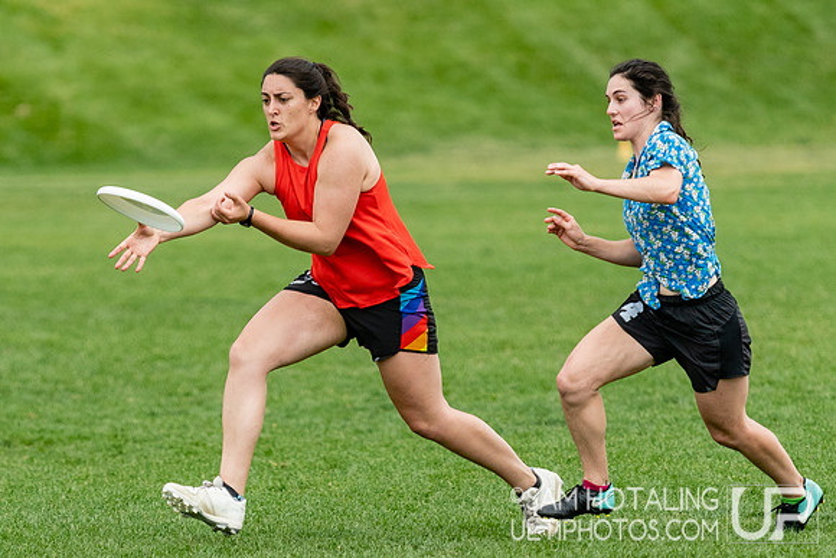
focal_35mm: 578
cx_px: 317
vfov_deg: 2.4
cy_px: 388
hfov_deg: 3.6
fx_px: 13416
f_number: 2.8
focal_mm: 200
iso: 320
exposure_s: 1/2000
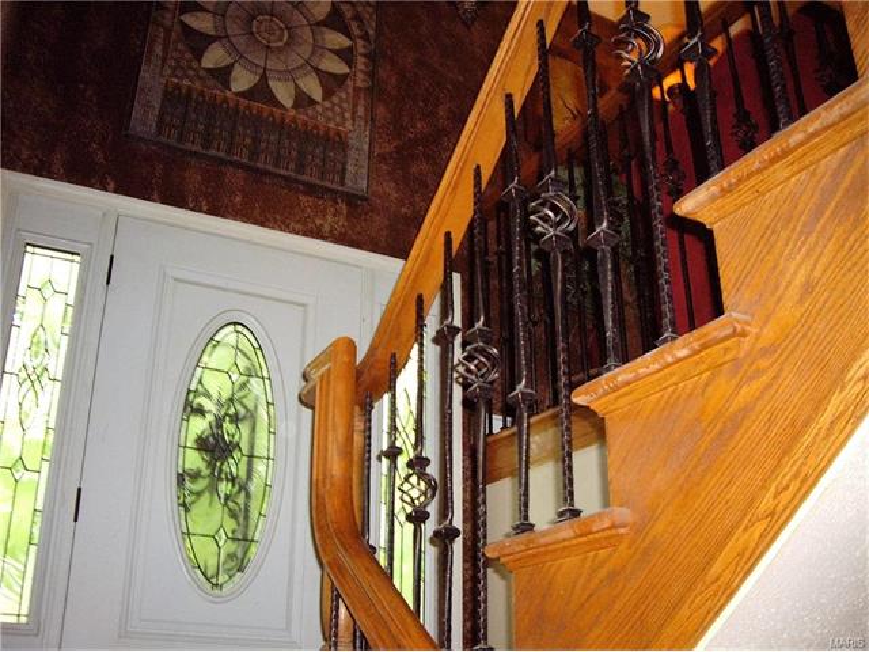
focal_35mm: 38
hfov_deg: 49.0
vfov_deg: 37.7
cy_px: 326
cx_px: 434
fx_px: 954
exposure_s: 1/40
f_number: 2.7
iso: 200
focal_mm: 6.2
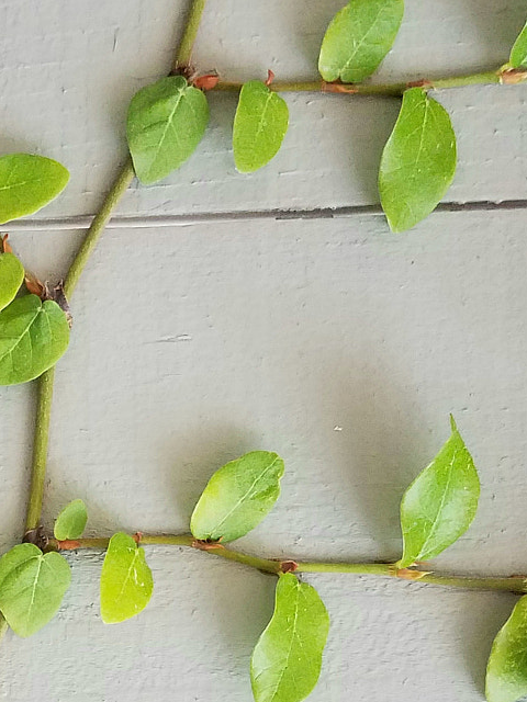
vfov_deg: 28.3
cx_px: 59
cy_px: 675
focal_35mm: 65
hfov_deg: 22.1
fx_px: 1319
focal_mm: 4.2
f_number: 1.7
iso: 200
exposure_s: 1/60
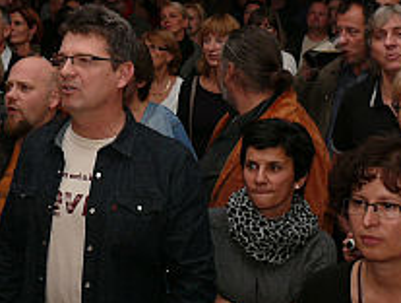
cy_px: 0
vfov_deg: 18.9
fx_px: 882
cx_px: 138
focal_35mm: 76
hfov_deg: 25.5
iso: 100
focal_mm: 7.4
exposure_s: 1/30
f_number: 2.8
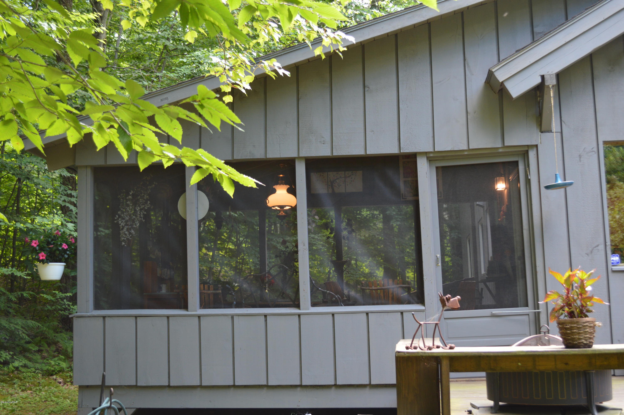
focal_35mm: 45
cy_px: 208
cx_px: 312
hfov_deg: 43.6
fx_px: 779
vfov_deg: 29.8
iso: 400
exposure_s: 1/60
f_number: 4.5
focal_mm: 30
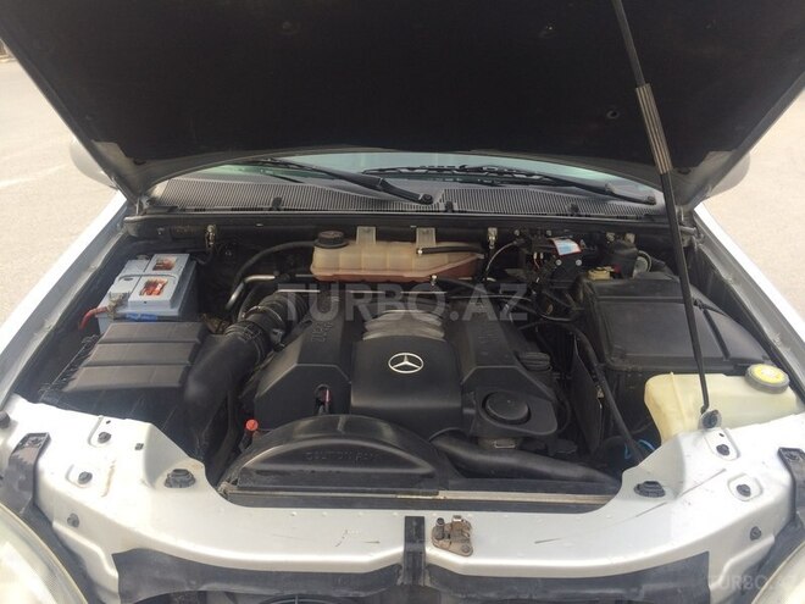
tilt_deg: -22.4
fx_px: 674
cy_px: 302
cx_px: 402
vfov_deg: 48.2
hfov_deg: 61.7
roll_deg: +0.7
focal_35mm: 29
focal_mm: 4.15
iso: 32
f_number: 2.2
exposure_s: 1/117
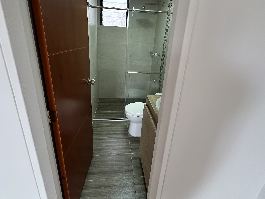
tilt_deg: -18.3
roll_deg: -3.4
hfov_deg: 91.0
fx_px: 130
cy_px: 81
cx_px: 131
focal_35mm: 17
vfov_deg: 74.0
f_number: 2.2
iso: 250
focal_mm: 2.22
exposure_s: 1/120
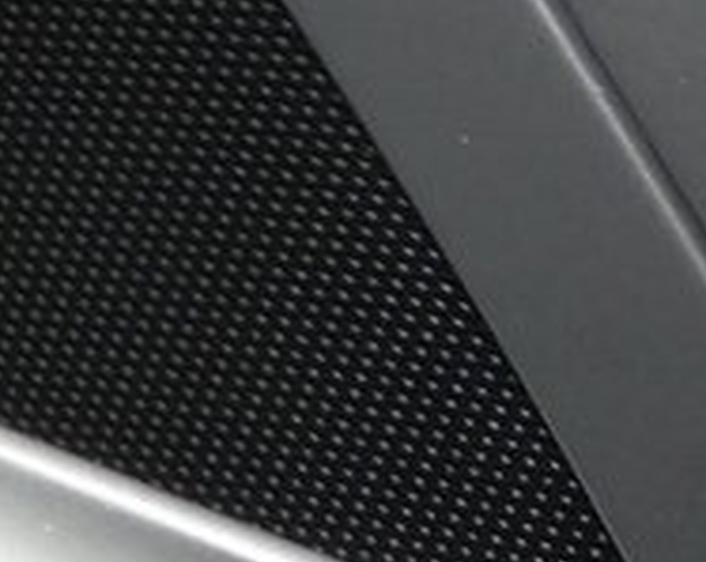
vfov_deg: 8.6
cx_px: -1133
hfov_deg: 9.9
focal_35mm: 166
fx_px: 3463
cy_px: -702
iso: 320
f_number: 3.3
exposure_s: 1/60
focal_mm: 5.5
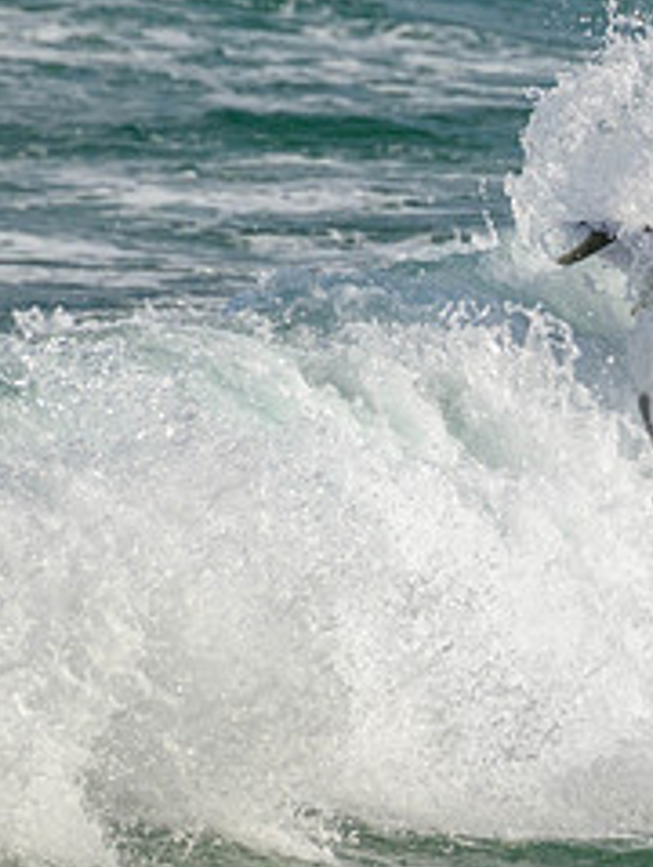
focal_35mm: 1864
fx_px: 46759
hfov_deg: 0.8
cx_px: 1012
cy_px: 419
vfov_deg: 1.1
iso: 640
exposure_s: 1/2000
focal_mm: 800
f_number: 11
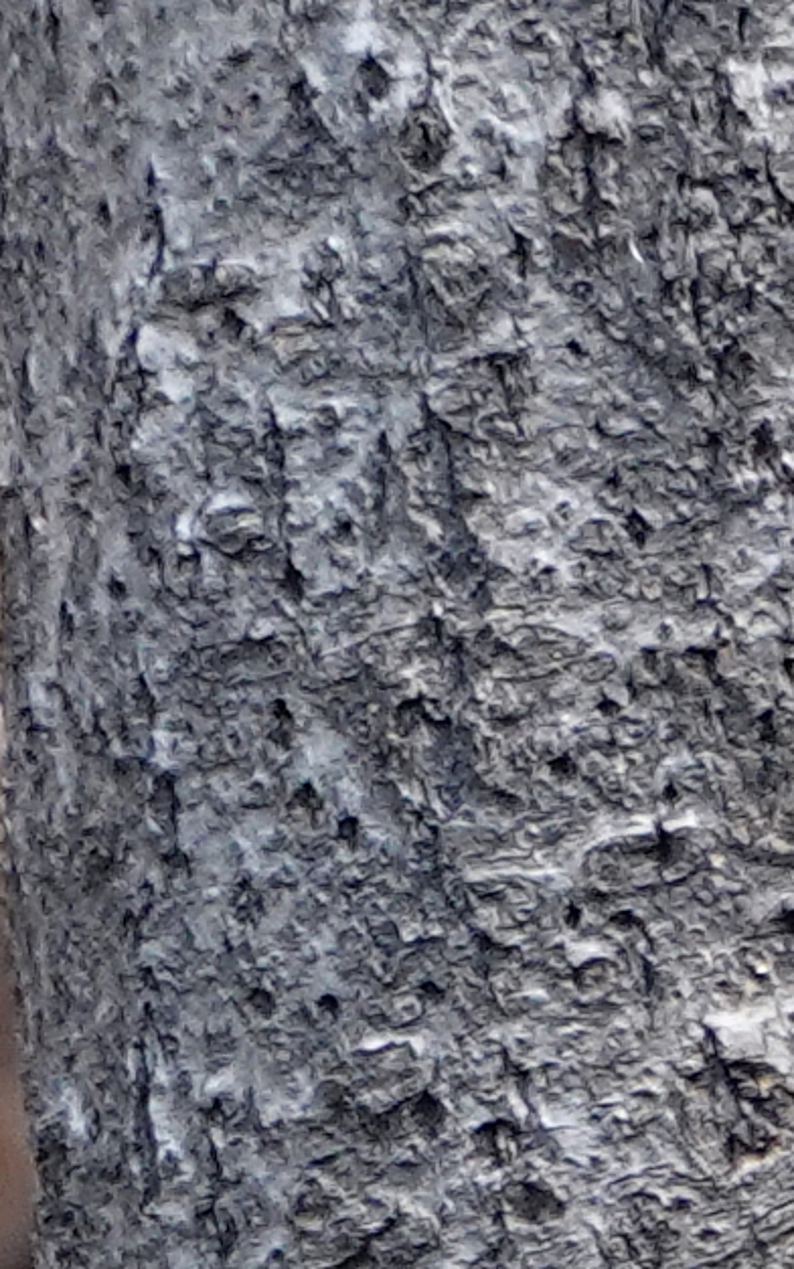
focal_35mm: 1344
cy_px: 882
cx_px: 1216
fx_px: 46522
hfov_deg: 1.0
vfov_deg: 1.6
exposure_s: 1/250
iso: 200
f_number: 4
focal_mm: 220
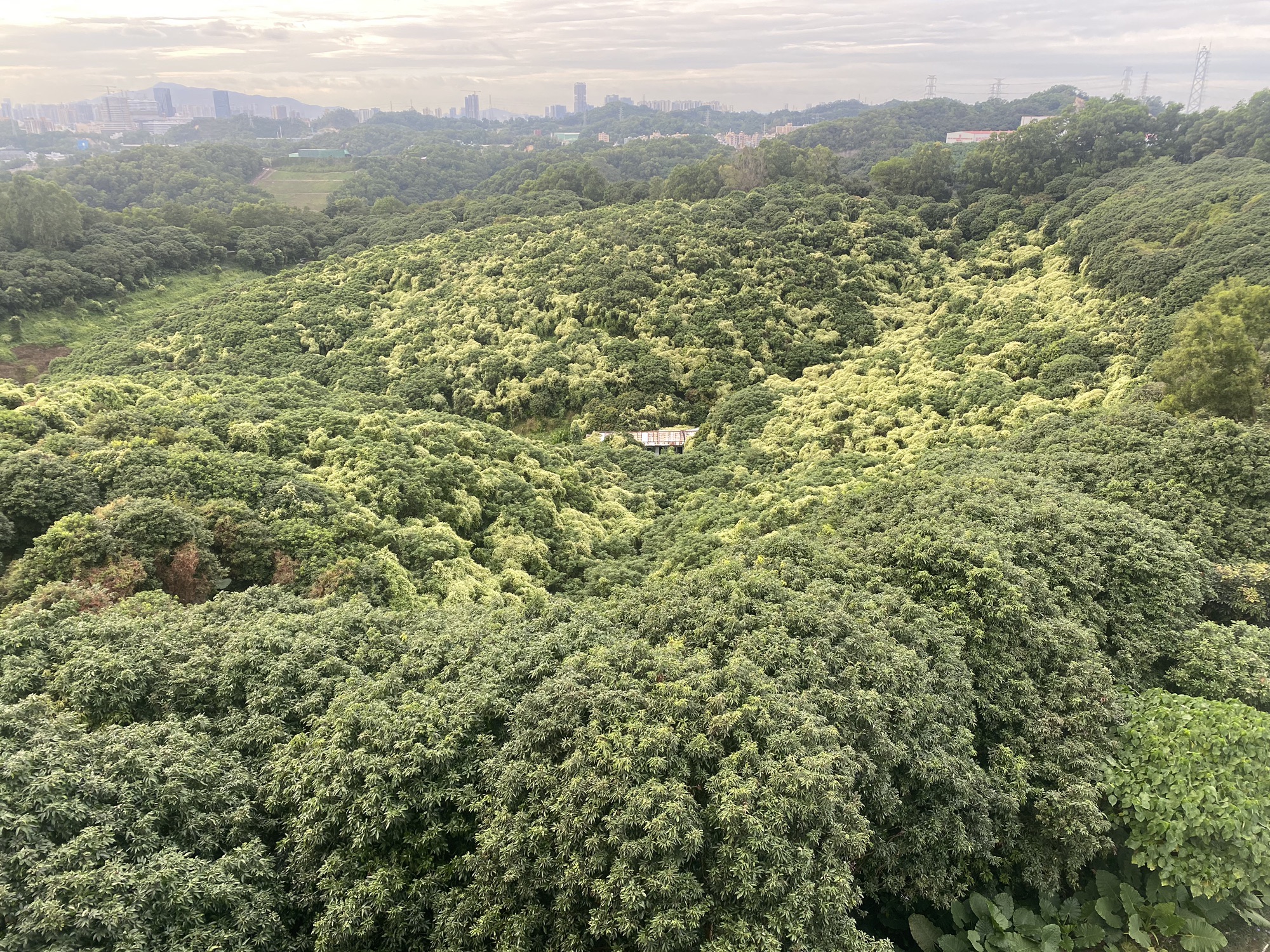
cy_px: 476
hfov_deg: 67.3
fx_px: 954
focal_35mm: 26
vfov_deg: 53.1
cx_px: 635
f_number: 1.8
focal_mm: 4.25
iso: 32
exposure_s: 1/317
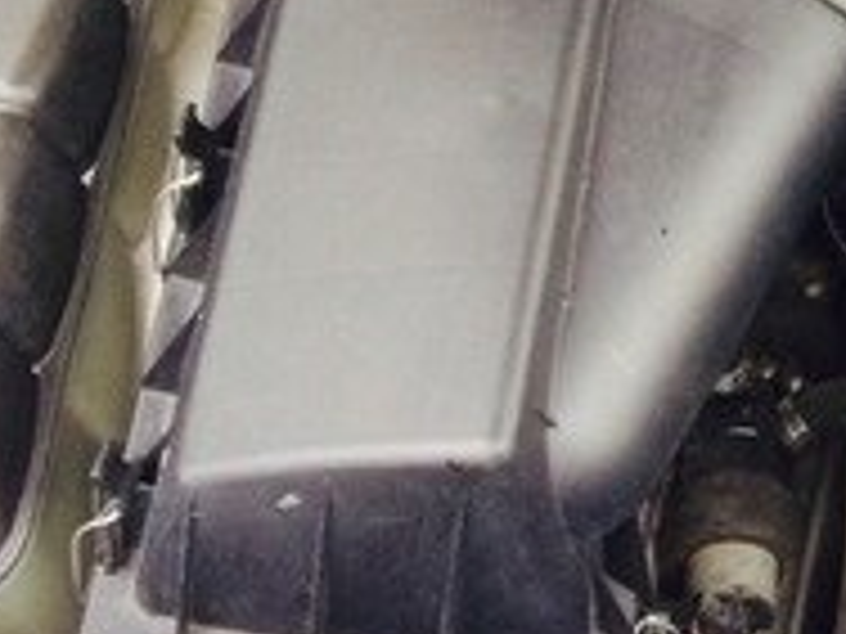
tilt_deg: -49.4
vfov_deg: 14.4
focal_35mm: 102
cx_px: 1449
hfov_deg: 16.6
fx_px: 2493
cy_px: 83
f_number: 2.2
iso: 50
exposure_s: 1/33
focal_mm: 4.15
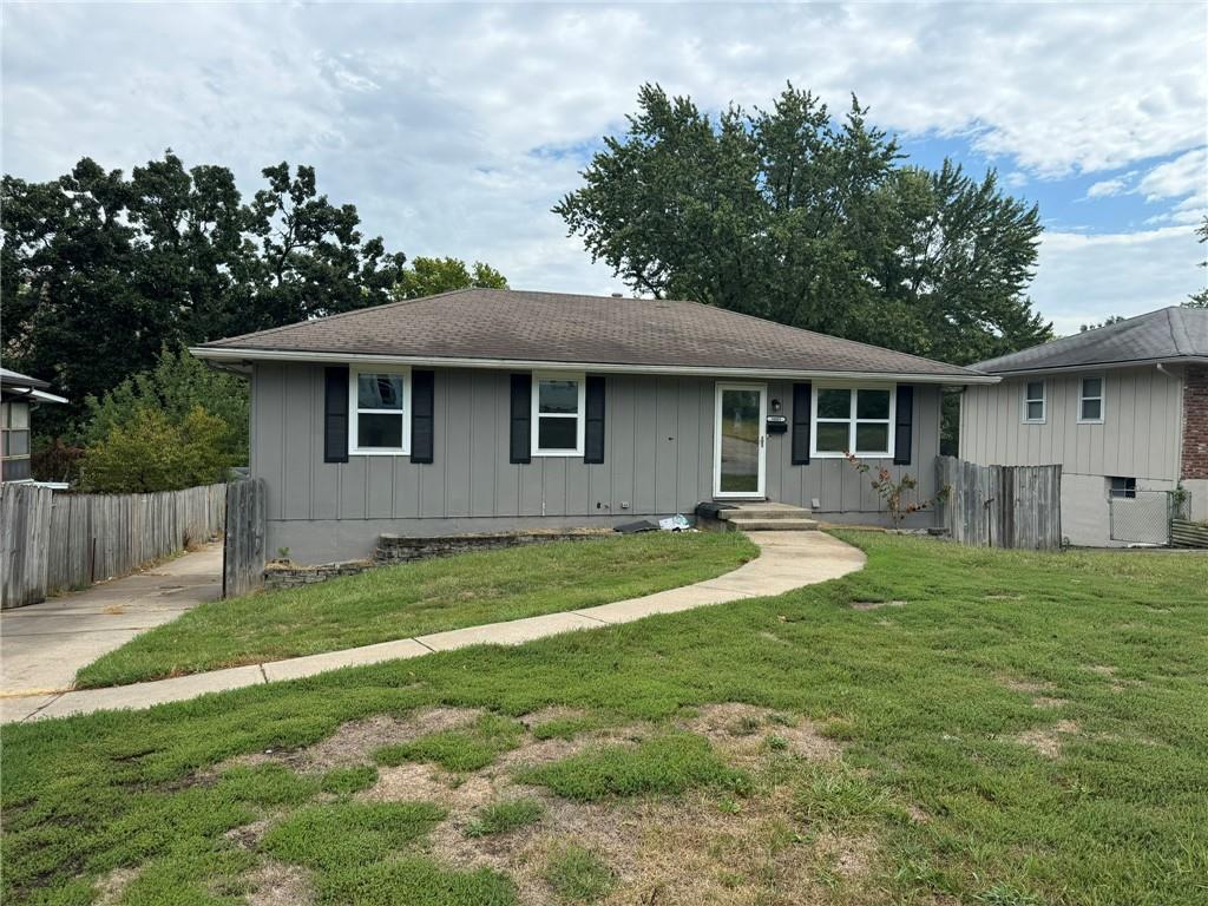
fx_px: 838
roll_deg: -0.5
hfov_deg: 71.6
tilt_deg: -0.6
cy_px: 453
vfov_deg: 56.8
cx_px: 604
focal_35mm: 24
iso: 80
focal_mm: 6.76
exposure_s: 1/2833
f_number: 1.78
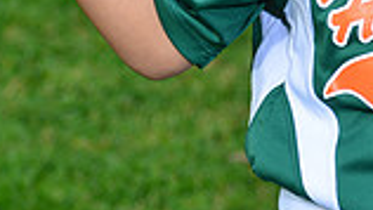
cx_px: 517
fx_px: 5145
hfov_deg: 4.1
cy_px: -197
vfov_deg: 2.3
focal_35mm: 520
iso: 200
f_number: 10
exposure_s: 1/200
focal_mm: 135
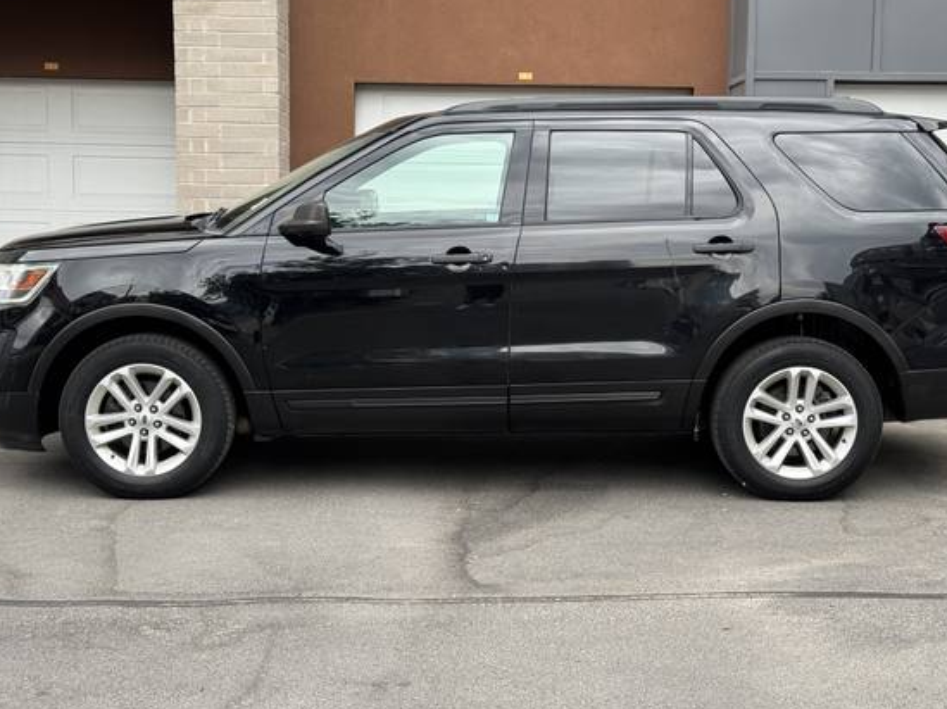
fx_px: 1531
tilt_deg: -4.7
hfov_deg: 34.4
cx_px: 497
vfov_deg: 26.1
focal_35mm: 56
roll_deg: -1.0
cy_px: 331
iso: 64
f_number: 1.78
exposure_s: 1/621
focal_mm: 6.76
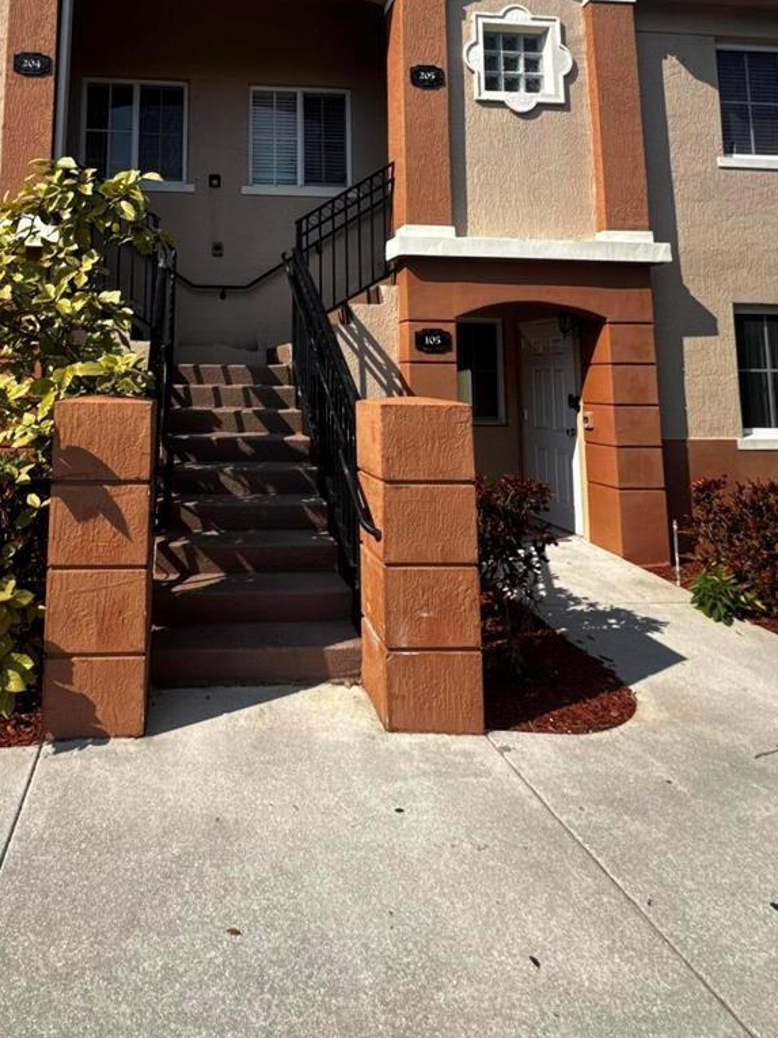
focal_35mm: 22
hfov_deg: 58.9
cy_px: 307
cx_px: 227
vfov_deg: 72.9
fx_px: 659
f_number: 2.2
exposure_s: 1/1323
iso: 40
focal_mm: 2.22
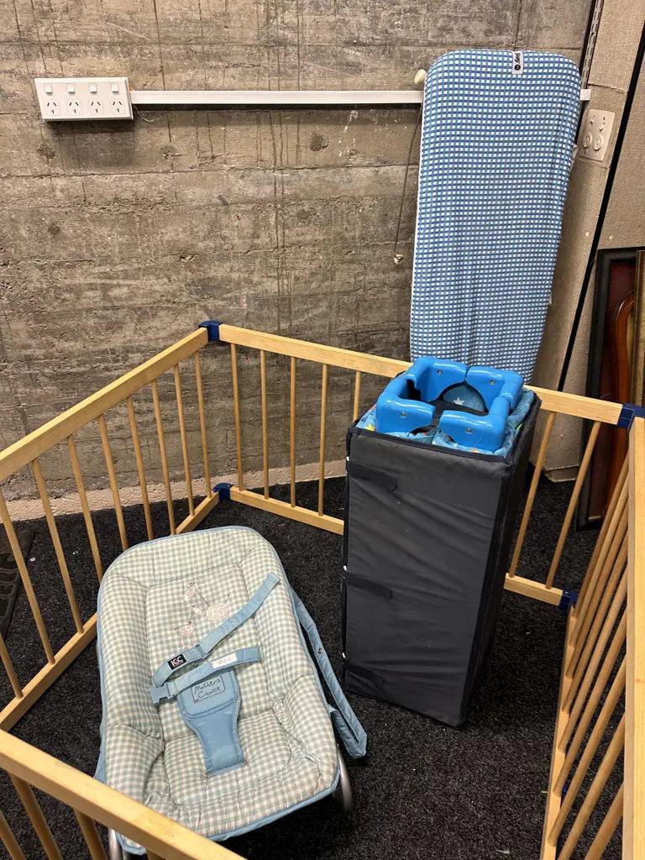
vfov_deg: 71.6
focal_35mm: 24
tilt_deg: -32.1
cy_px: 430
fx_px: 596
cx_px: 322
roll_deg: -0.9
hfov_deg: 56.8
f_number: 1.78
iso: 125
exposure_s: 1/50
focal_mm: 6.86
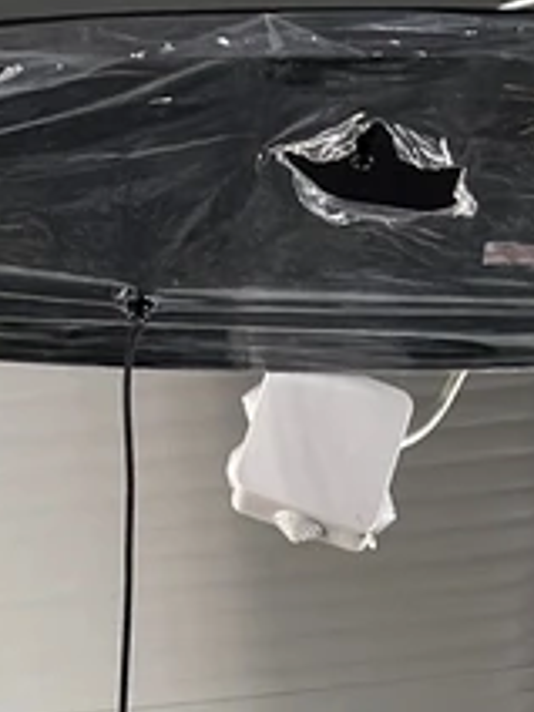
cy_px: 1585
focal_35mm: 217
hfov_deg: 6.8
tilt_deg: +13.5
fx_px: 4463
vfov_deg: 8.5
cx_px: 366
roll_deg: -0.2
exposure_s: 1/50
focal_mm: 6.8
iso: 250
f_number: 1.8
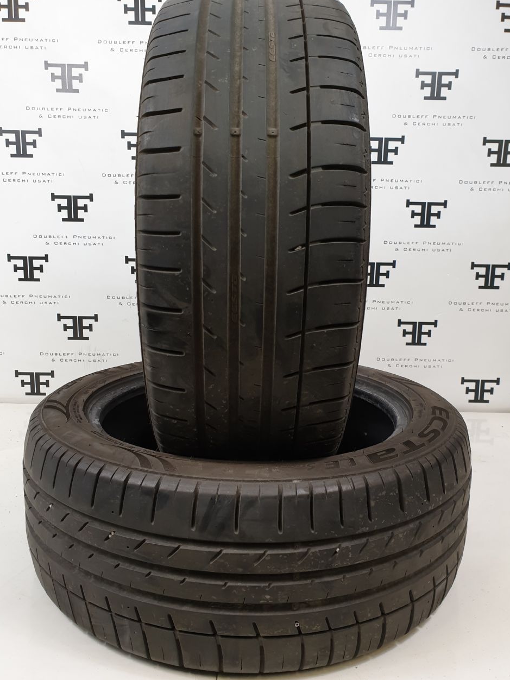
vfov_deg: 65.3
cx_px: 251
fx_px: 530
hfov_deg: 51.4
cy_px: 334
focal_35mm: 27
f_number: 2.4
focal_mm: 4.3
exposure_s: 1/50
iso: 100
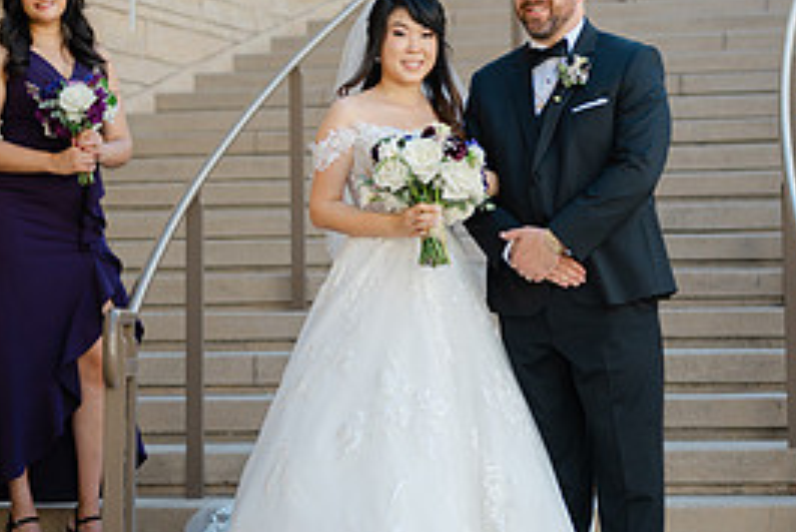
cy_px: 200
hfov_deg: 18.1
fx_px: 2500
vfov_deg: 12.1
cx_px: 463
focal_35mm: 113
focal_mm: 50
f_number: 2
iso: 64
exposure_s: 1/640
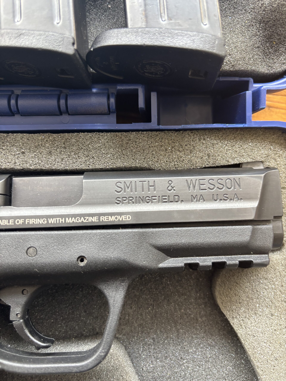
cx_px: 143
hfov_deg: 53.1
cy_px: 190
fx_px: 286
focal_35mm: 26
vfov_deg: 67.3
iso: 200
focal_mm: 5.96
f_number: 1.6
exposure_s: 1/60
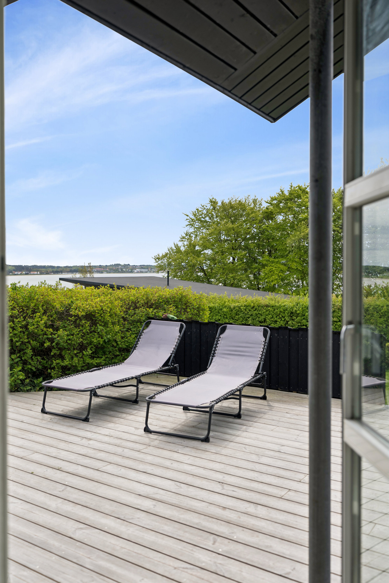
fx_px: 519
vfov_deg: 58.7
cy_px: 292
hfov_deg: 41.1
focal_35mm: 32
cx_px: 194
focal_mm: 32
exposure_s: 1/1250
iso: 100
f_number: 2.8
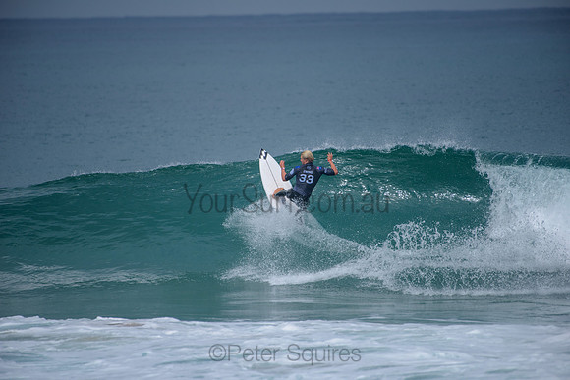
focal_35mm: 500
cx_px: 285
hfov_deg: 4.1
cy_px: 190
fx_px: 7918
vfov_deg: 2.8
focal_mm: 500
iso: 200
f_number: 5.6
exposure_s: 1/2000
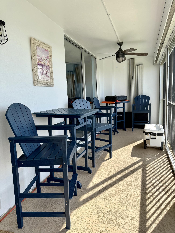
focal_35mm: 24
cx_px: 88
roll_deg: +2.3
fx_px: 162
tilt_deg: -6.7
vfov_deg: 71.6
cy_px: 116
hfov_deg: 56.8
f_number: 1.78
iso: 80
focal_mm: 6.76
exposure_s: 1/967
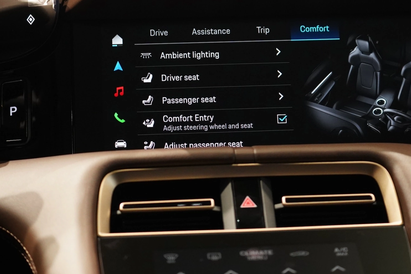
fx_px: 1450
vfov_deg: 10.8
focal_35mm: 127
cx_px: 259
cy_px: 91
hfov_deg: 16.1
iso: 5000
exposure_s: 1/160
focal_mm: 70
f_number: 4
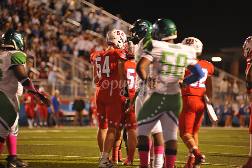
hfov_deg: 10.3
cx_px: 126
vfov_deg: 6.9
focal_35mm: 200
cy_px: 84
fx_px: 1400
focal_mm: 200
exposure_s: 1/125
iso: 1600
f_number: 2.8
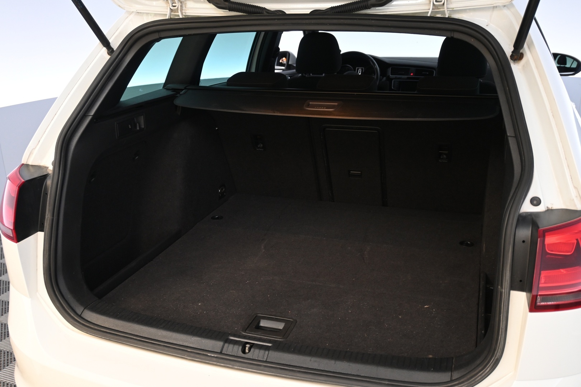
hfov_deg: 55.1
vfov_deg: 38.4
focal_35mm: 34
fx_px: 557
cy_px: 194
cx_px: 290
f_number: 4.2
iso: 1000
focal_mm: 23
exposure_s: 1/40
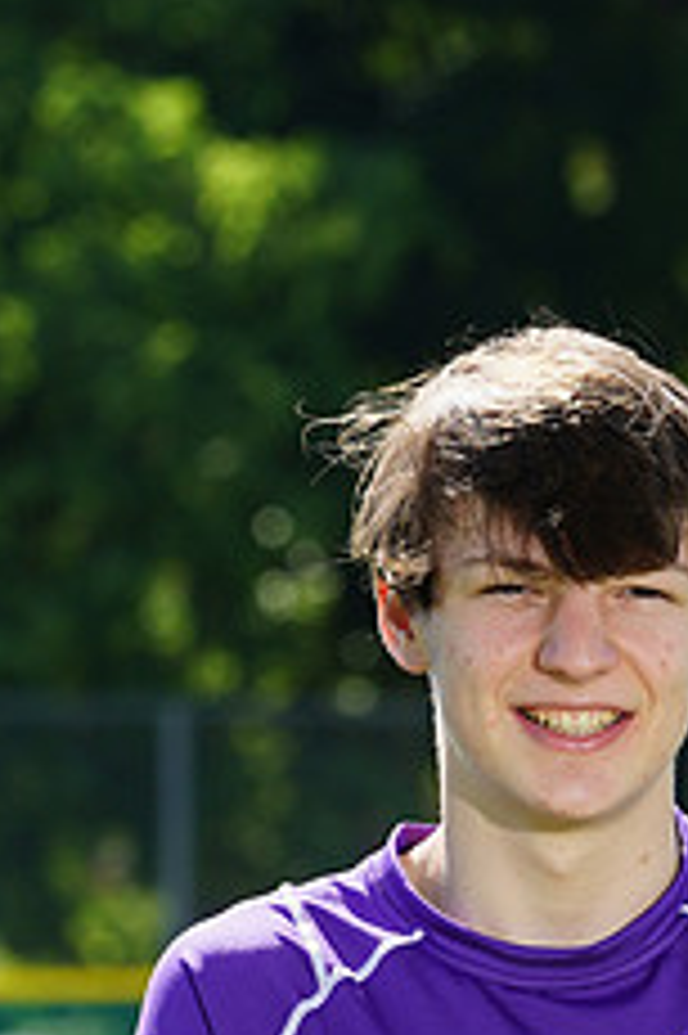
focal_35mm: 631
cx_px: 773
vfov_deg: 3.3
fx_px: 18115
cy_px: 1107
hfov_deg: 2.2
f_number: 11
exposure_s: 1/200
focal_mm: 250
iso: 200
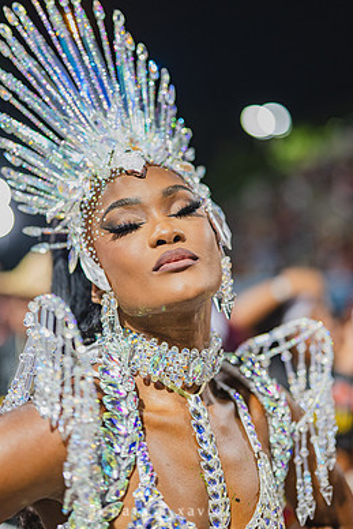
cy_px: 229
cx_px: 159
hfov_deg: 23.4
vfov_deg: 34.4
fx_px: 852
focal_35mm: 58
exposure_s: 1/1000
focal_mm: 50
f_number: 1.2
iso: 1600
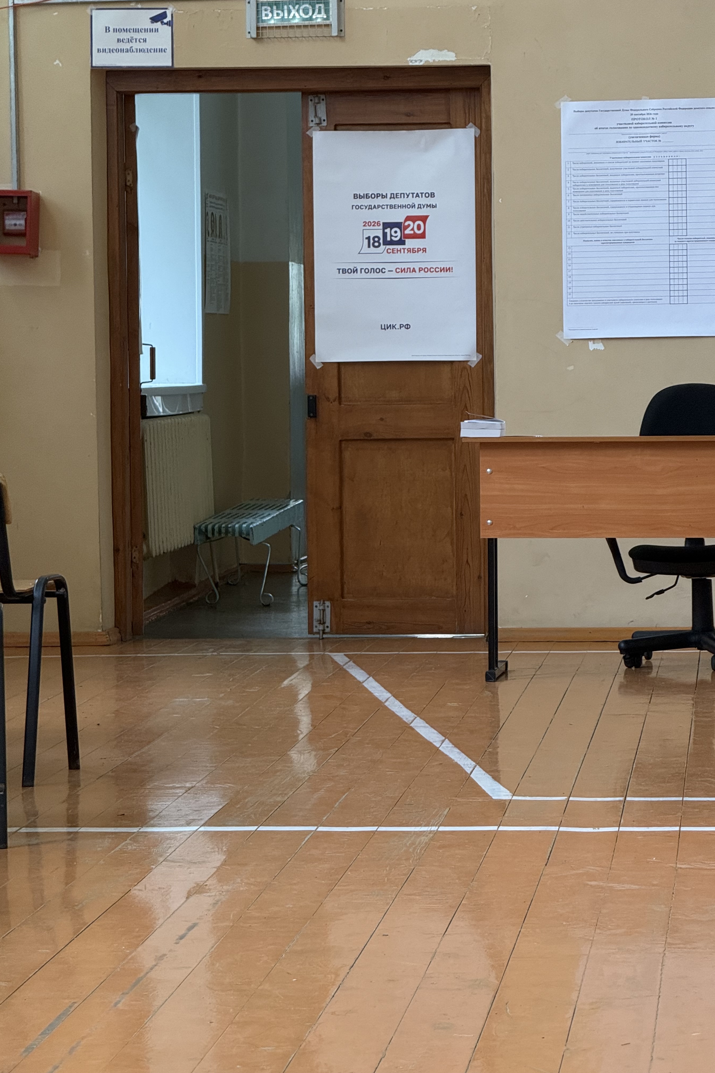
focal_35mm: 125
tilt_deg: -2.4
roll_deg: +0.3
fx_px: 3724
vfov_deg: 16.4
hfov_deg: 11.0
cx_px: 398
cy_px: 536
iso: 160
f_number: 2.8
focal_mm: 15.66
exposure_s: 1/50
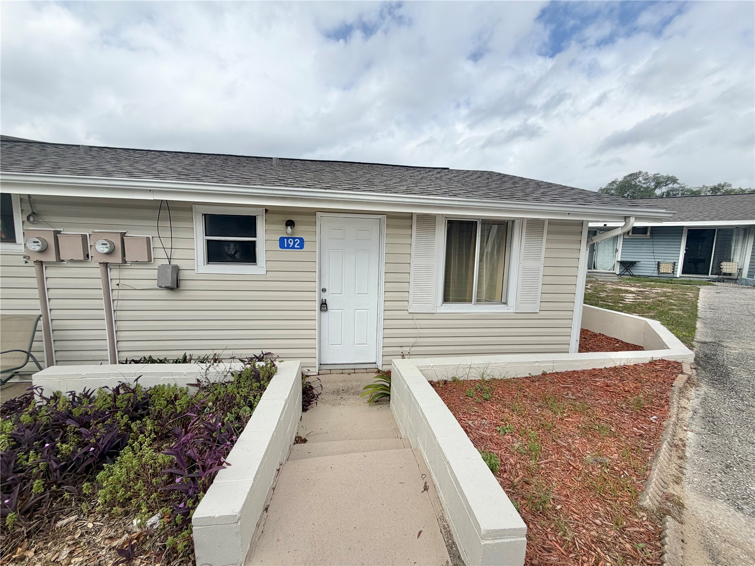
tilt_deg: -6.3
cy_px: 283
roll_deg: -1.1
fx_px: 305
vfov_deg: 85.7
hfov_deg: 102.1
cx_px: 378
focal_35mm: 14
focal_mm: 2.22
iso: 20
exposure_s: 1/1068
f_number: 2.2
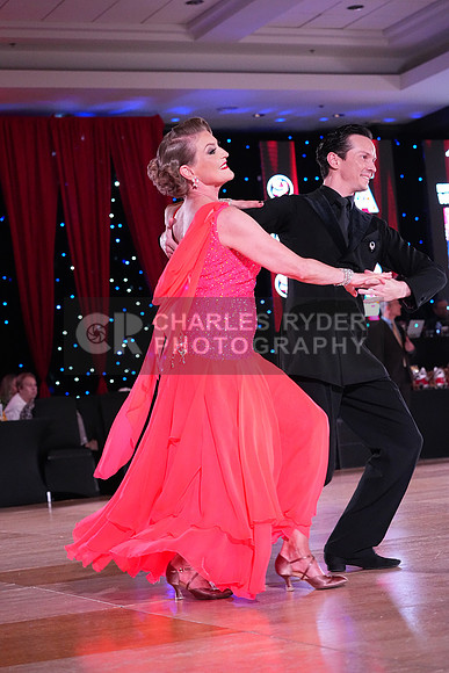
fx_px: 1440
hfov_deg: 17.7
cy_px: 336
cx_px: 224
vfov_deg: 26.3
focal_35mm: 77
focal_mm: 77
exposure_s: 1/400
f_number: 4.5
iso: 8000
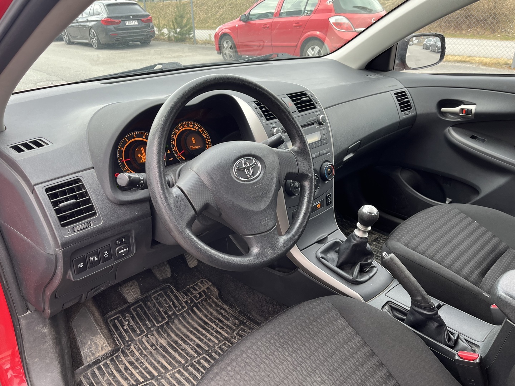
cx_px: 258
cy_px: 193
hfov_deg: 67.3
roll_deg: +1.2
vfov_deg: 53.1
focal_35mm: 26
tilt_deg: -27.5
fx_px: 387
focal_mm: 5.1
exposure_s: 1/121
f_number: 1.6
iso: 50
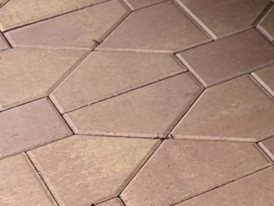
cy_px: -186
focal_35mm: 161
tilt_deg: -16.6
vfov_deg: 8.8
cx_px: 678
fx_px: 1275
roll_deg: -0.1
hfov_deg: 10.4
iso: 64
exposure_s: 1/138
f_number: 1.78
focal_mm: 6.86
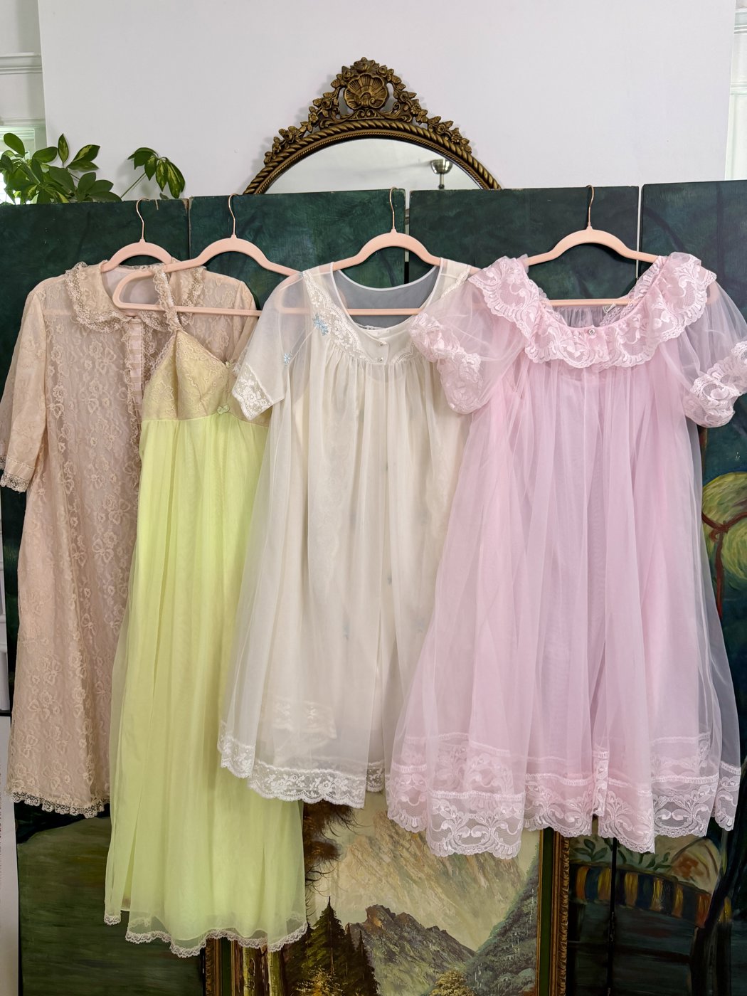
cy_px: 498
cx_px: 374
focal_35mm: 24
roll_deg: +0.5
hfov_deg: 56.8
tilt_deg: -8.9
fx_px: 691
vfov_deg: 71.6
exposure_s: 1/121
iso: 160
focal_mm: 6.76
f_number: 1.78
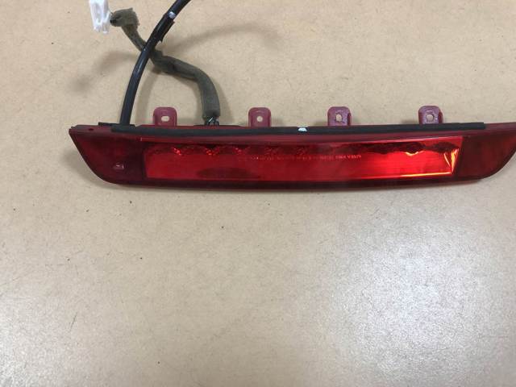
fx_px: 417
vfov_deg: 49.7
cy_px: 194
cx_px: 258
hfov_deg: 63.4
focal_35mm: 28
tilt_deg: -69.6
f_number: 1.8
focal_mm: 4
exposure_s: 1/17
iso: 40
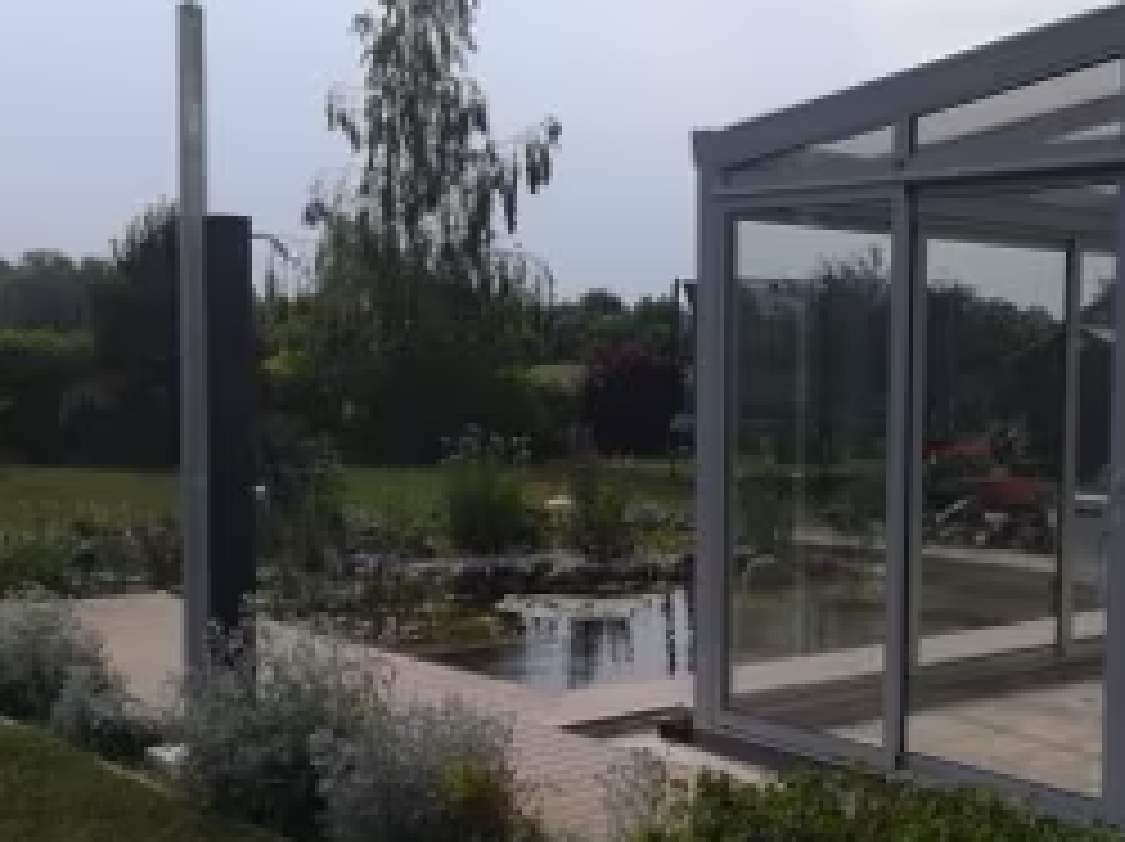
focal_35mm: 50
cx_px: 922
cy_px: 482
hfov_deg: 36.7
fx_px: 1623
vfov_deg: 29.0
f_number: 2.2
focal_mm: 3.83
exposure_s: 1/1218
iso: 50
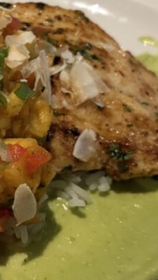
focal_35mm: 73
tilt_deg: -44.1
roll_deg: -0.7
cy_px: 133
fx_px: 542
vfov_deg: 28.9
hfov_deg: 16.0
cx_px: -26
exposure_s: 1/30
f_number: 1.6
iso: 500
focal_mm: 5.96
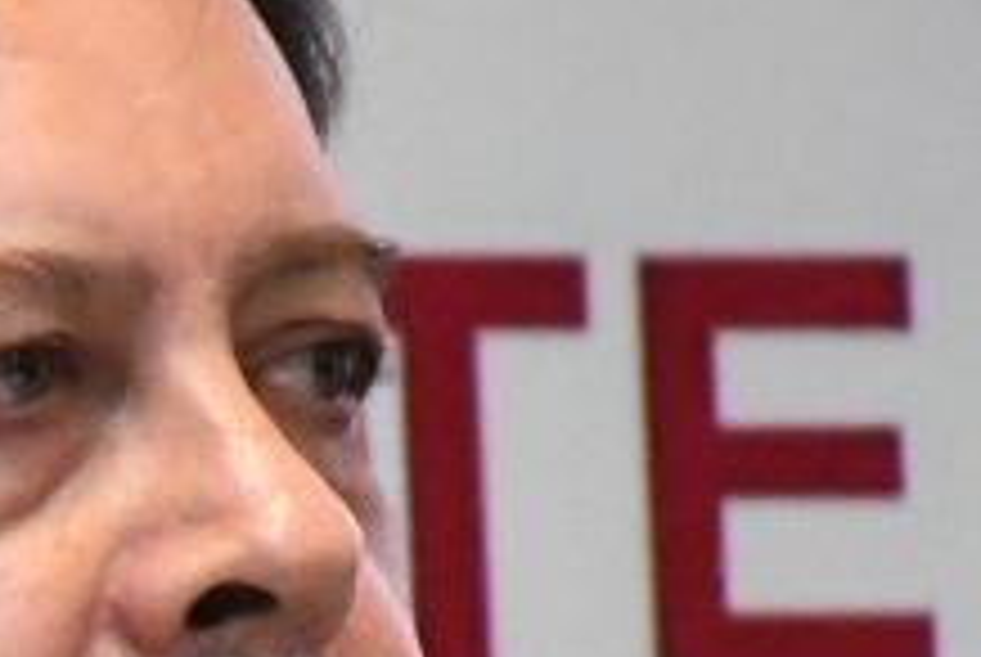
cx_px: -1125
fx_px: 35227
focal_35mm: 1291
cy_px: 1413
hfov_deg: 1.6
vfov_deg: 1.1
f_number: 6.3
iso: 5000
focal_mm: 116
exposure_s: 1/125
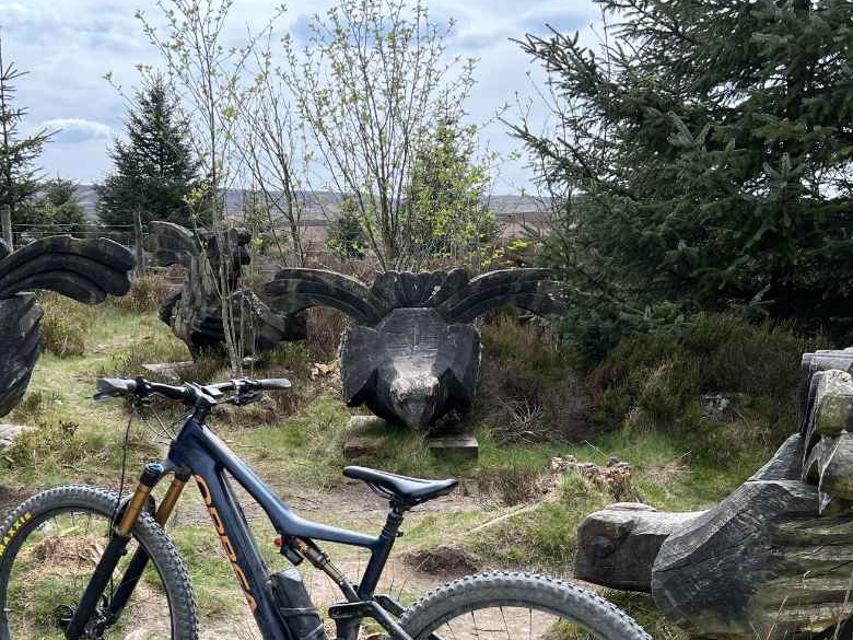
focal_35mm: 40
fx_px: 986
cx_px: 315
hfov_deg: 46.3
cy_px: 468
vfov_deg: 35.3
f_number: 1.5
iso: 50
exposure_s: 1/1669
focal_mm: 5.7
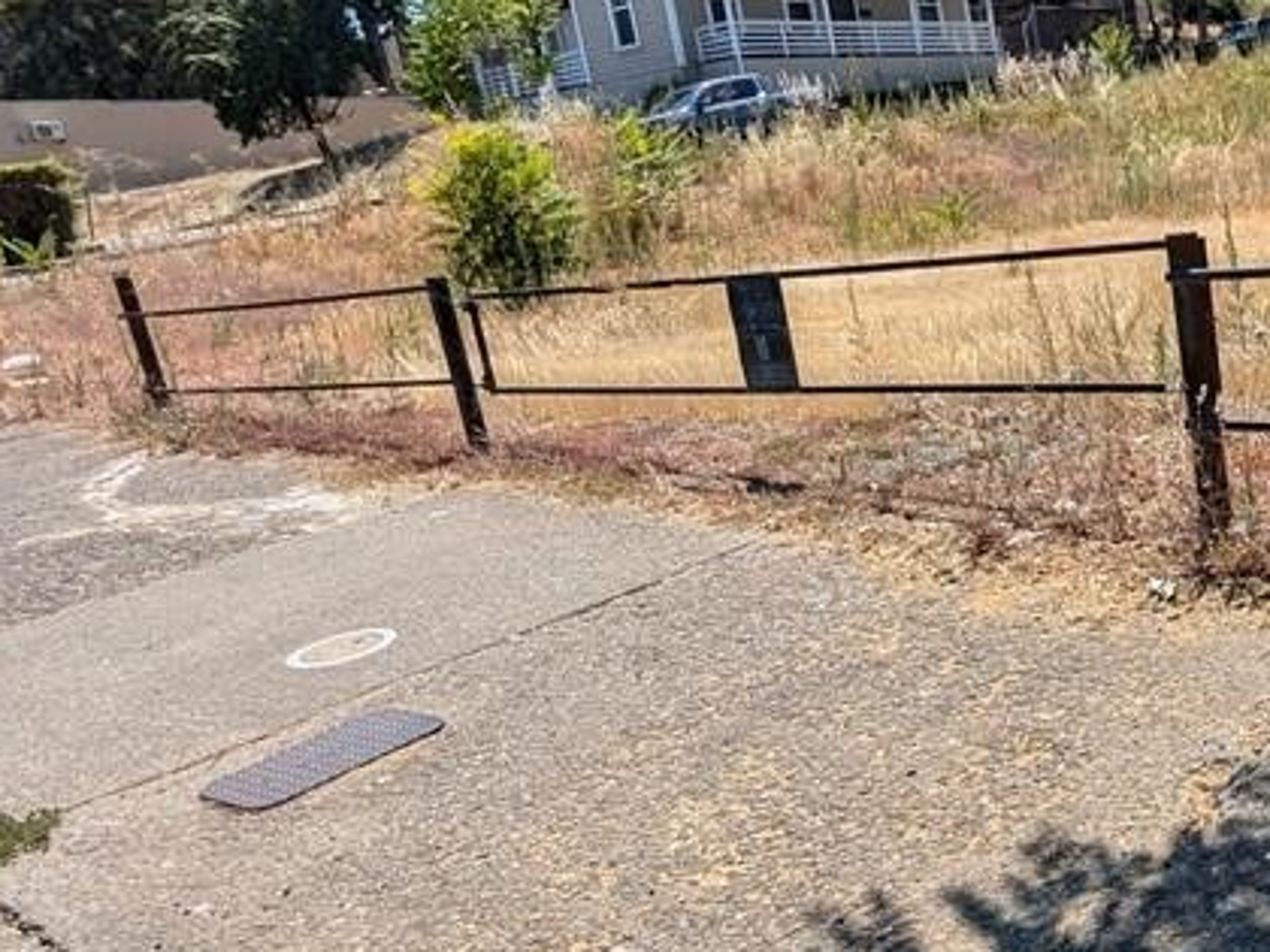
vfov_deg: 36.7
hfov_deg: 40.6
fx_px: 1431
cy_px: 577
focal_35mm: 39
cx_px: 1327
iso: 47
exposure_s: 1/1595
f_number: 2.2
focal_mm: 2.22
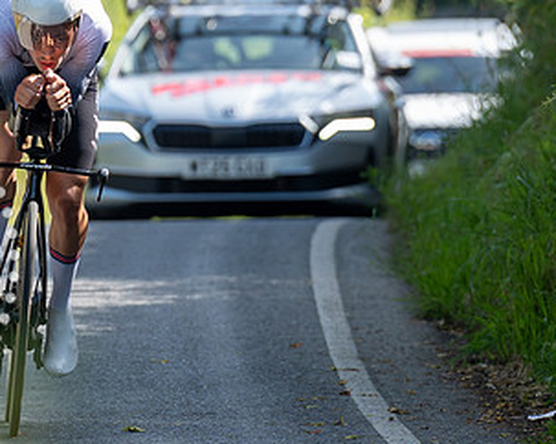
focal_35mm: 767
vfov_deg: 2.0
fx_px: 12613
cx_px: 9
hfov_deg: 2.5
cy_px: 257
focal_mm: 200
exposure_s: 1/1000
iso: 320
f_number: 3.5
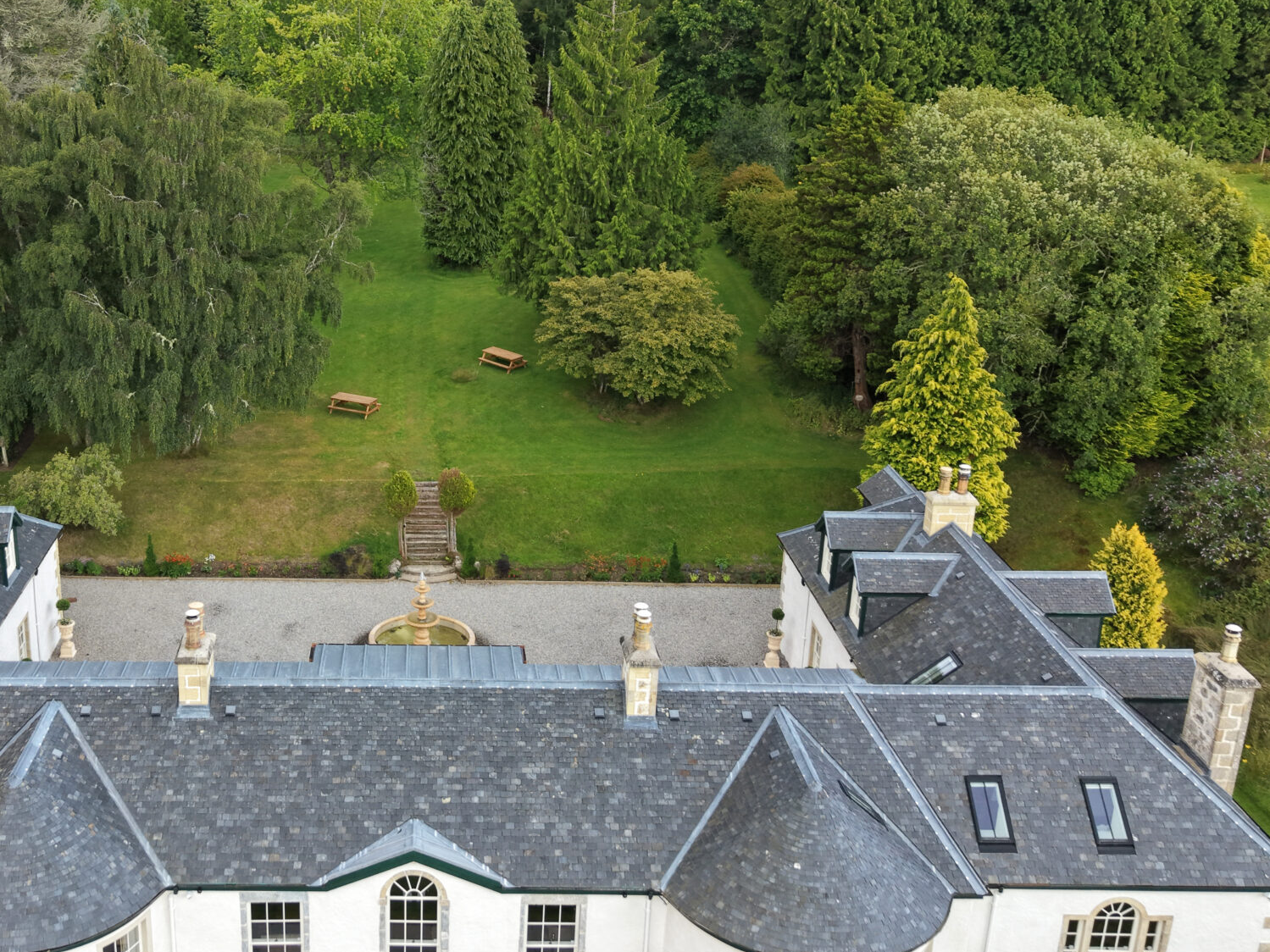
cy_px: 457
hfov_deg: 45.0
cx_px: 413
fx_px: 1504
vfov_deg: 35.1
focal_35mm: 41
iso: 200
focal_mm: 8.67
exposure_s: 1/800
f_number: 1.8
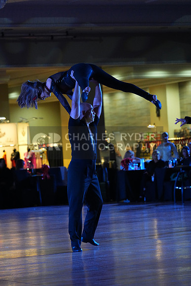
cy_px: 143
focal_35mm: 162
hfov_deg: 8.5
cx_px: 96
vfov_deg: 12.7
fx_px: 1288
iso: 6400
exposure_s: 1/400
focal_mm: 162
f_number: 4.5
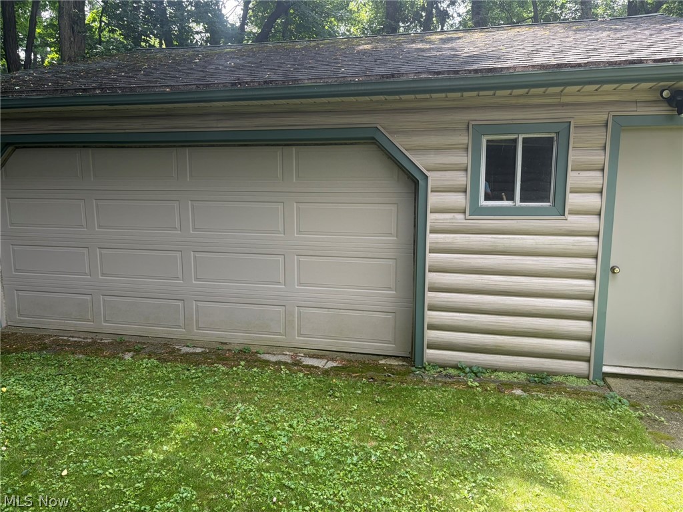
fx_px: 513
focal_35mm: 26
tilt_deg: -8.2
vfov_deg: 53.1
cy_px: 256
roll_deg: +0.2
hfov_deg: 67.3
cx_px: 342
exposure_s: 1/181
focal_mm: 5.96
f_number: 1.6
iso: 40
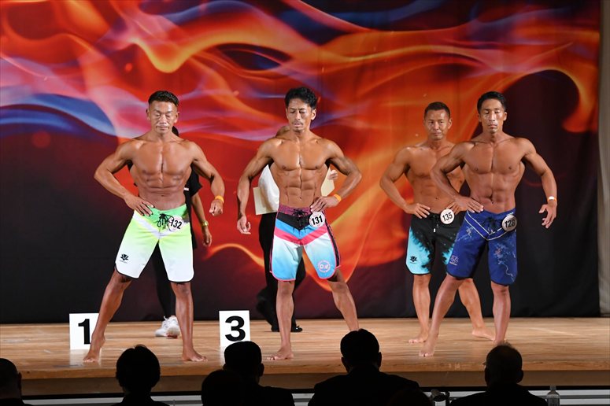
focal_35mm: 174
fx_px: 2947
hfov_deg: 11.8
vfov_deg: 7.9
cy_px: 203
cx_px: 305
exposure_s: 1/400
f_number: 5.6
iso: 3200
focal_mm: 116
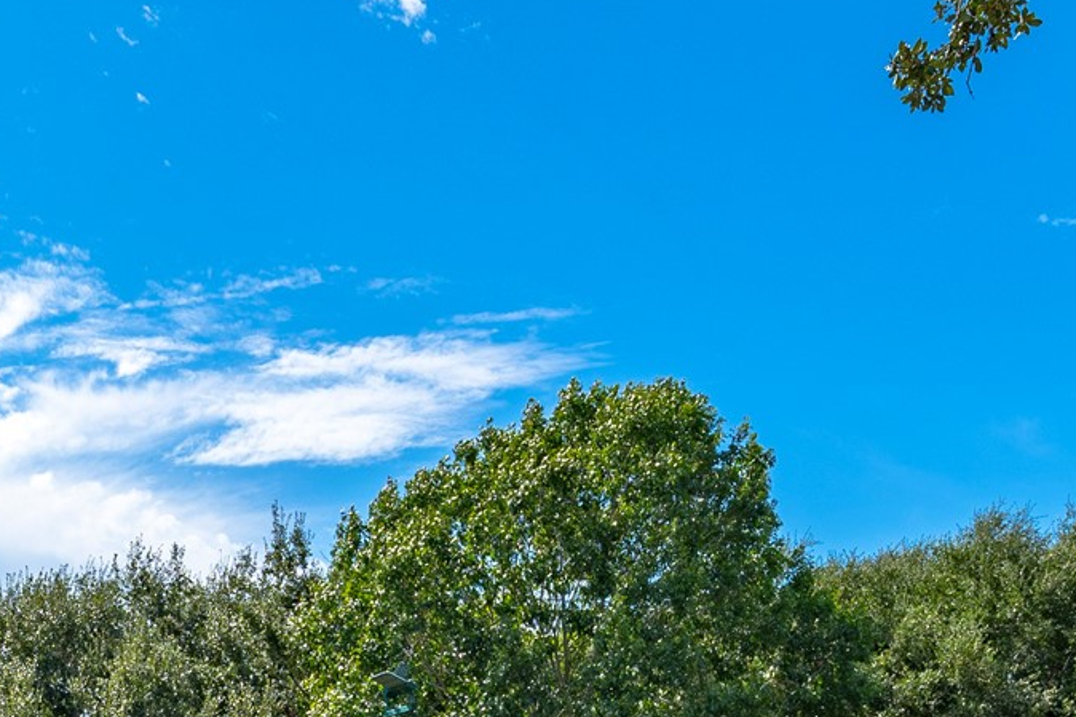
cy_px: 1003
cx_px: 310
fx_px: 1733
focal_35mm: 58
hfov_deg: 34.0
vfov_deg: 20.7
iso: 125
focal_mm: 18
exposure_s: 1/125
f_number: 14
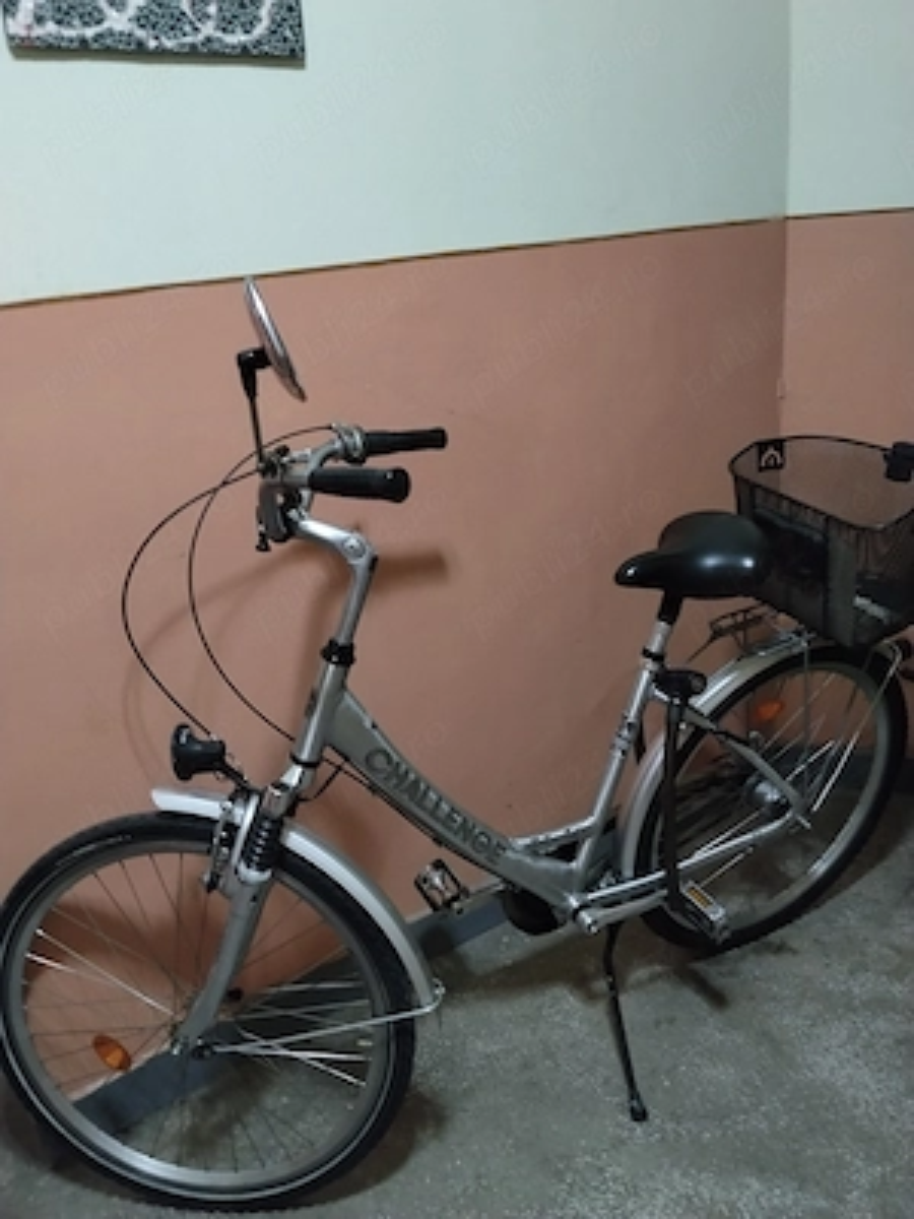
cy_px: 610
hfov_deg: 48.2
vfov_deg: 61.7
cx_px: 457
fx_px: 1021
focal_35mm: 29
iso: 500
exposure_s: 1/24
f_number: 1.8
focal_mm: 4.22
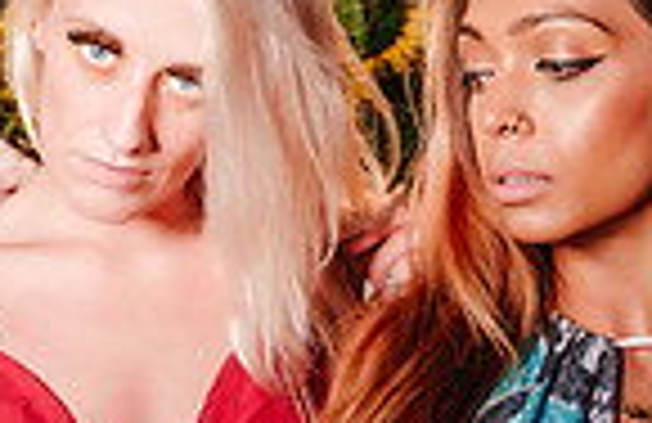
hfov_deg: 15.8
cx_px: 130
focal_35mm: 130
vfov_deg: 10.3
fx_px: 2334
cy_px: 250
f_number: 8
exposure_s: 1/125
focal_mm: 39.6
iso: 50
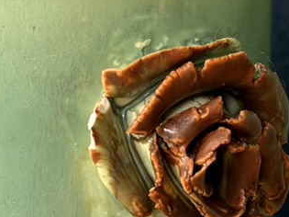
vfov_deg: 8.8
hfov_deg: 11.7
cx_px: 151
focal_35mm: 169
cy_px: 108
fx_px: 1410
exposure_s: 1/121
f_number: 1.6
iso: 125
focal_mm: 5.96
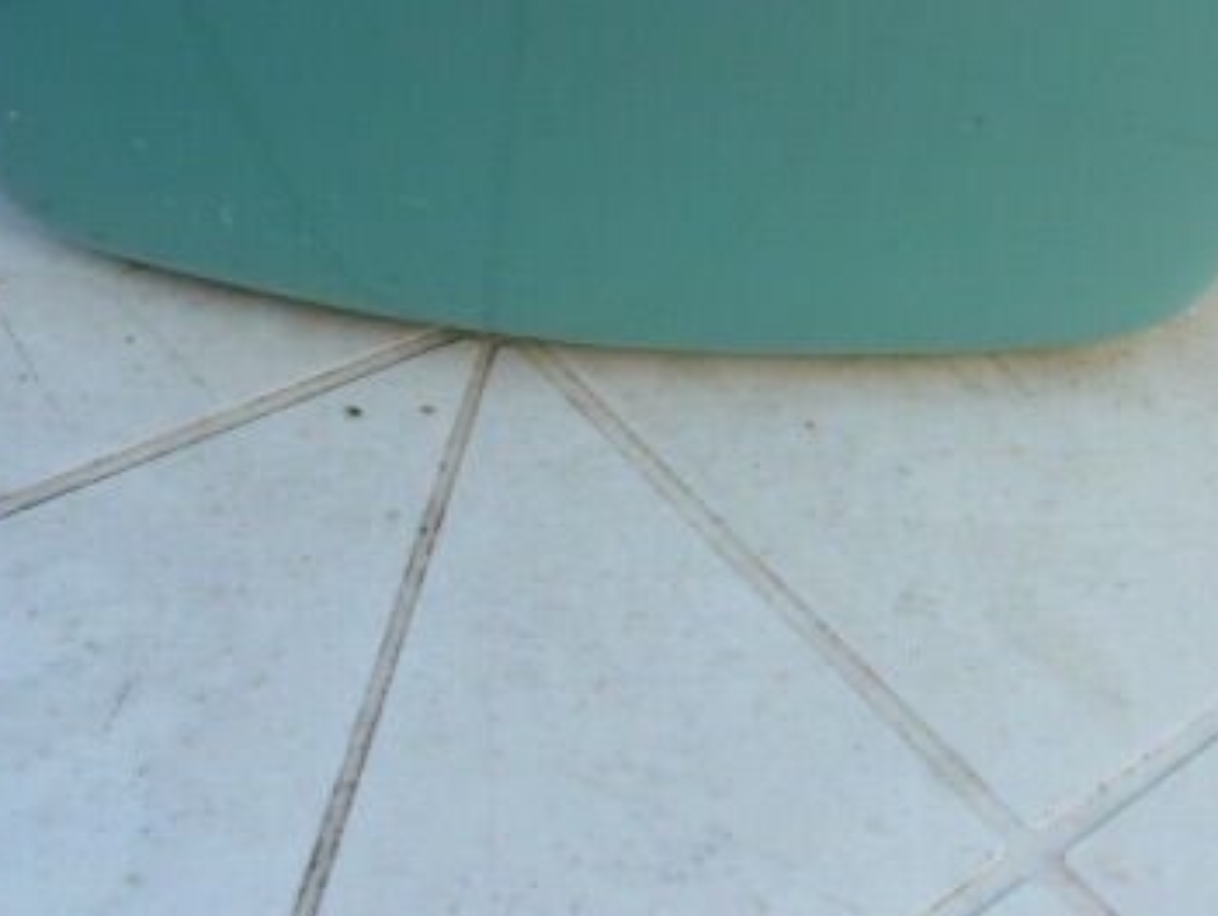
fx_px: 1796
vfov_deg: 27.7
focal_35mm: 51
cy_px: 111
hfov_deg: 37.4
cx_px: 677
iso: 100
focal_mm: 4.6
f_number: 8
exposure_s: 1/40
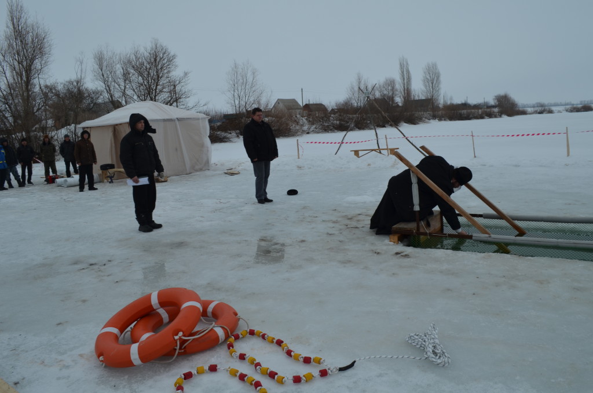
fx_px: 444
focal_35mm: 27
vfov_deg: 47.7
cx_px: 296
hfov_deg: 67.5
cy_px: 196
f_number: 8
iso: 180
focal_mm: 18
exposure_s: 1/250
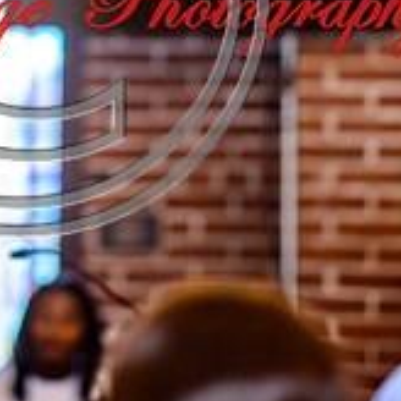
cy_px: 4
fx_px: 4142
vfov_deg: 5.5
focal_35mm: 316
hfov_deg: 5.5
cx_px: 17
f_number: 1.4
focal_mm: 105
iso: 180
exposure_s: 1/100
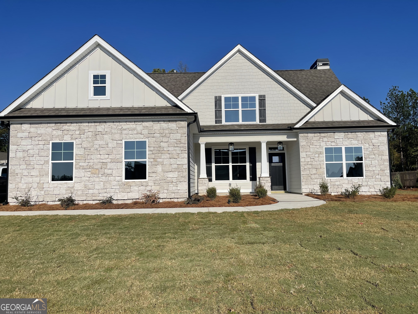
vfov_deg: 54.9
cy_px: 157
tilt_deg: +4.2
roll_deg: +0.9
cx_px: 209
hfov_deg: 69.4
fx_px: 302
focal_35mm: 25
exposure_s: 1/10989
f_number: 1.6
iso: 32
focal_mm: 5.1
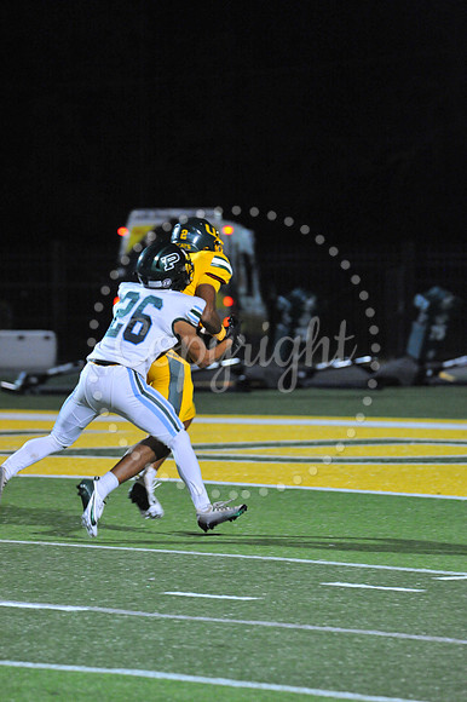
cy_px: 351
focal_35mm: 280
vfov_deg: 7.4
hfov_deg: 4.9
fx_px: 5454
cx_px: 234
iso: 6400
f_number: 5.6
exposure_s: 1/200
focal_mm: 280
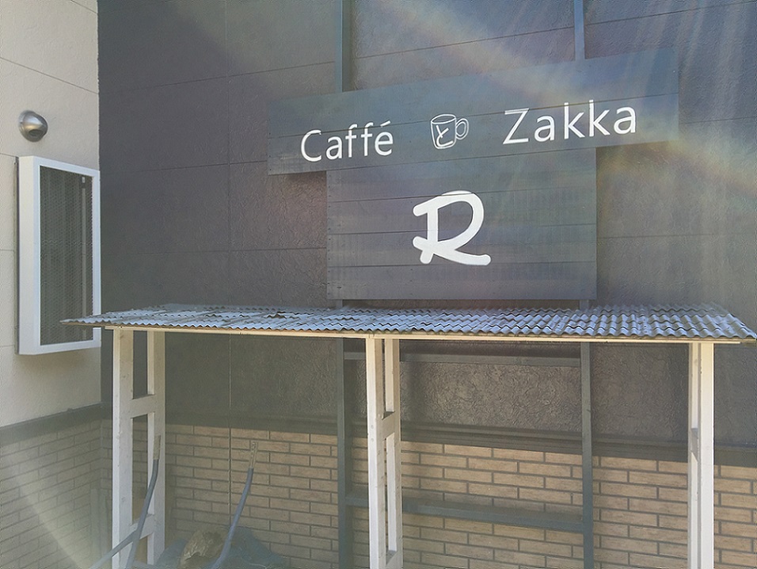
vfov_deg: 48.3
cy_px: 284
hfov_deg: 61.6
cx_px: 378
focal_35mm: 29
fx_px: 635
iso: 32
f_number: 2.2
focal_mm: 4.15
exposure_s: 1/214
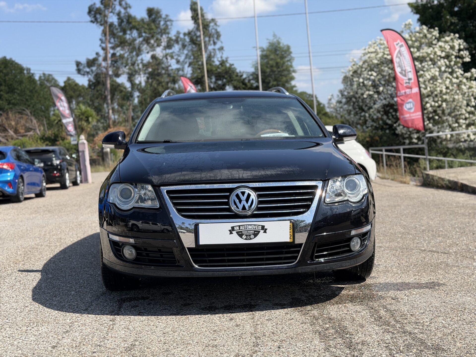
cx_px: 238
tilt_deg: -3.5
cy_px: 178
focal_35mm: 48
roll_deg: +5.0
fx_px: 660
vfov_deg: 30.3
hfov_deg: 39.7
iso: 64
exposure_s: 1/3534
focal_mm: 6.76
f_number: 1.78
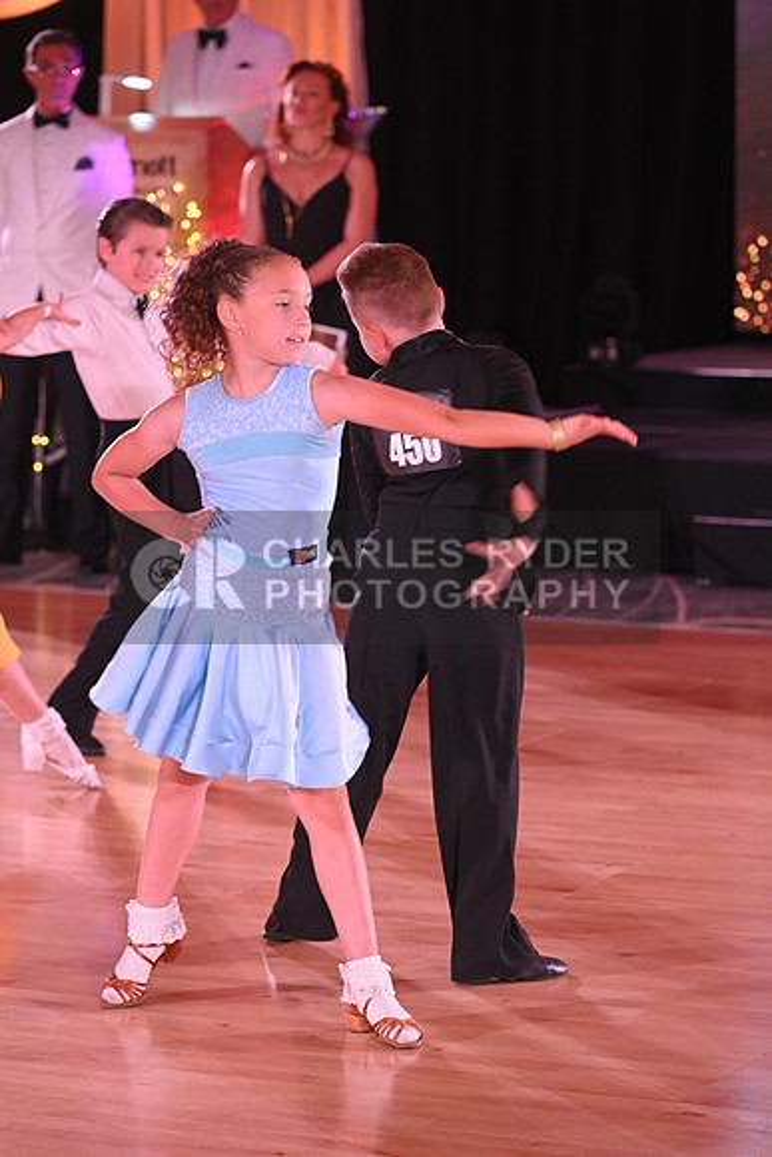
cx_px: 386
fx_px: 4018
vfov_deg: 16.4
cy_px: 578
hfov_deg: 11.0
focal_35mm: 125
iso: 1600
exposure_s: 1/200
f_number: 5
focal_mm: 125
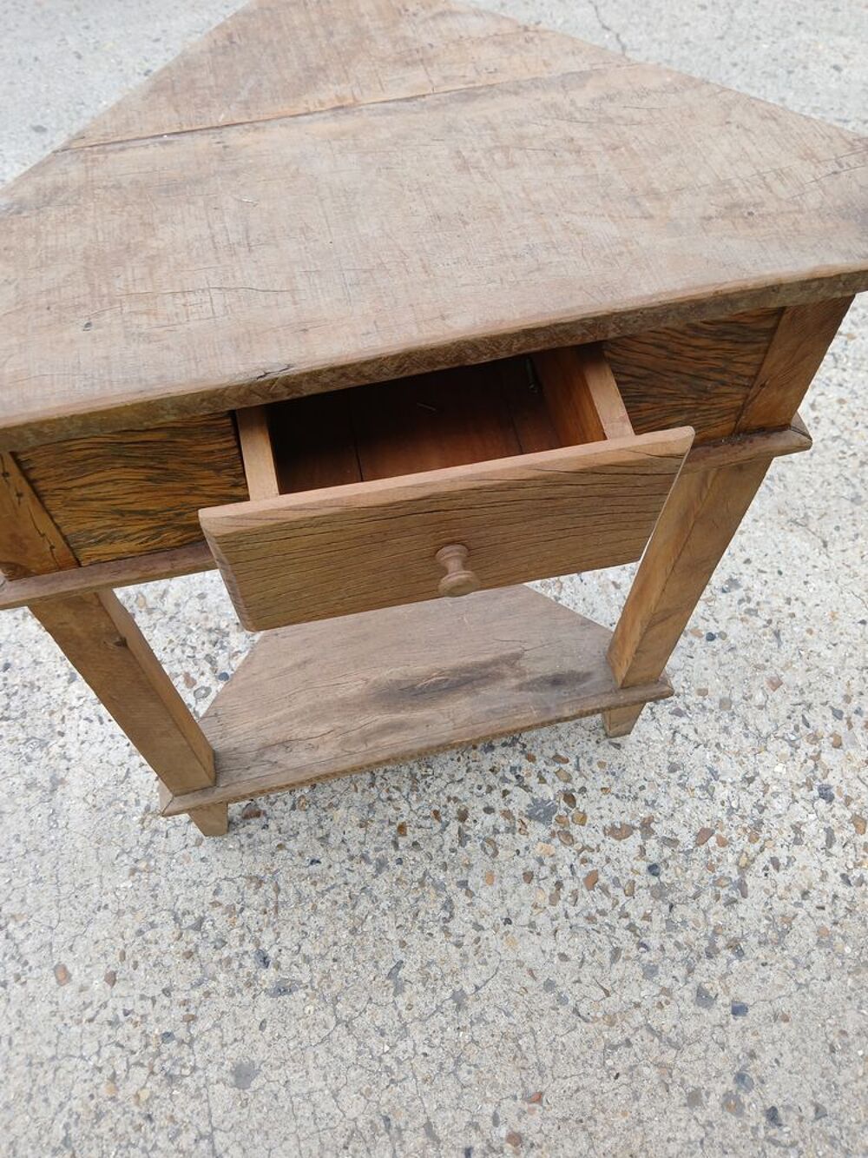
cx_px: 434
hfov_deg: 53.1
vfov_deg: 67.3
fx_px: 869
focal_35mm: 26
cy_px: 579
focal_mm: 3.98
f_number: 1.8
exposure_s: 1/100
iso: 25
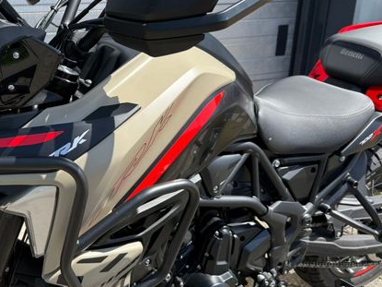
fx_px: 408
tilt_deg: -16.9
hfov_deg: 48.1
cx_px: 91
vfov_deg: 38.4
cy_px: 107
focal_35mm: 37
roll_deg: +0.9
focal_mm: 6.76
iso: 80
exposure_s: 1/1553
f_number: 1.78
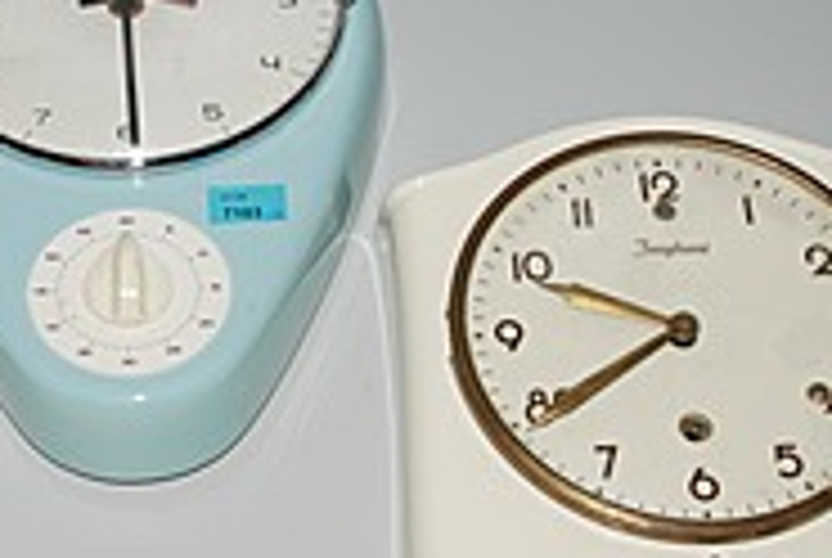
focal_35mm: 91
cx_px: 153
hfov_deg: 22.0
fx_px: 2106
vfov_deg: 15.1
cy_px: 310
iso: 200
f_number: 13
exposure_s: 1/80
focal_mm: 28
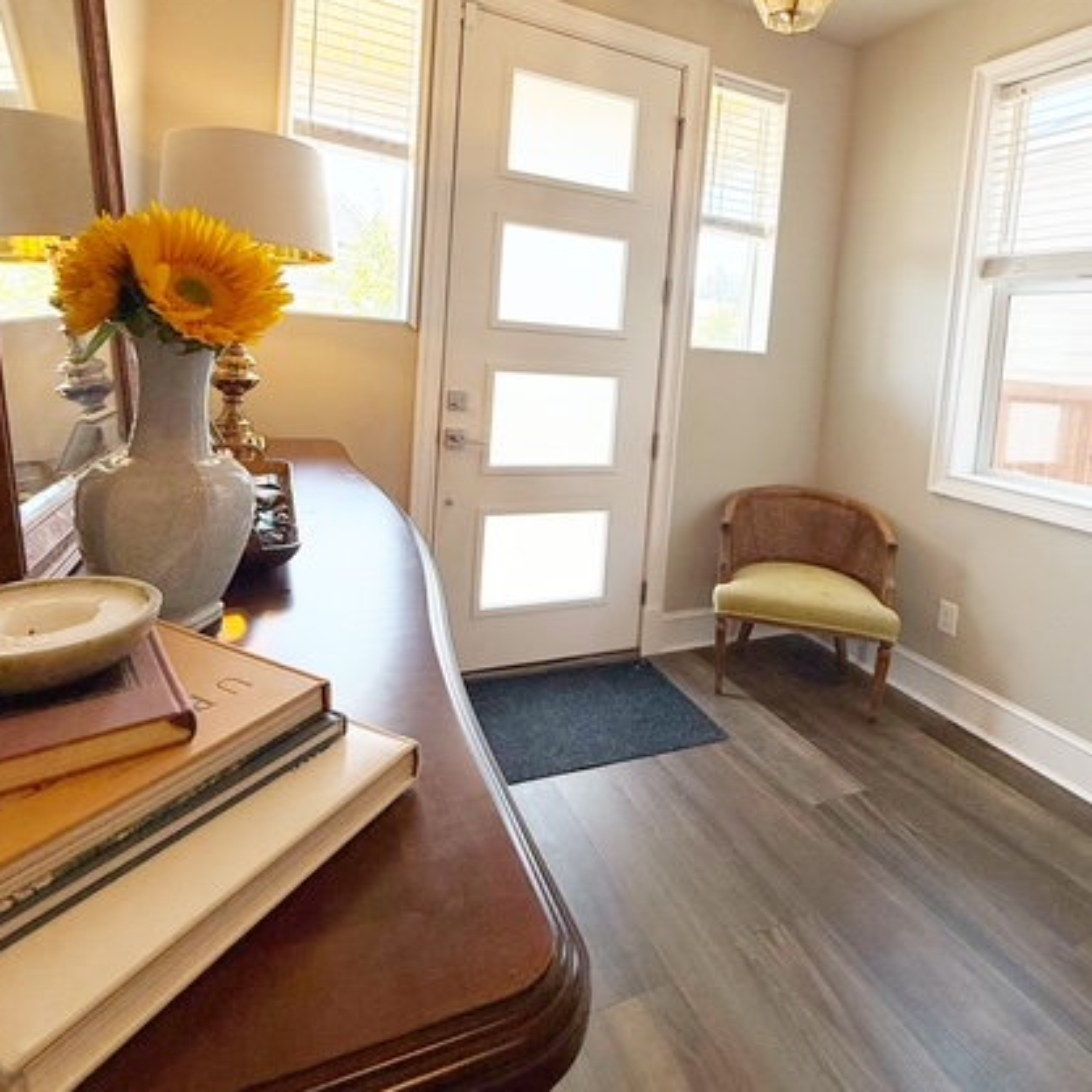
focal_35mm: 19
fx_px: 678
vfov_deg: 76.1
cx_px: 589
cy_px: 401
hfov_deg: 77.5
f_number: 2.2
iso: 50
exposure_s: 1/157
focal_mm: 2.22
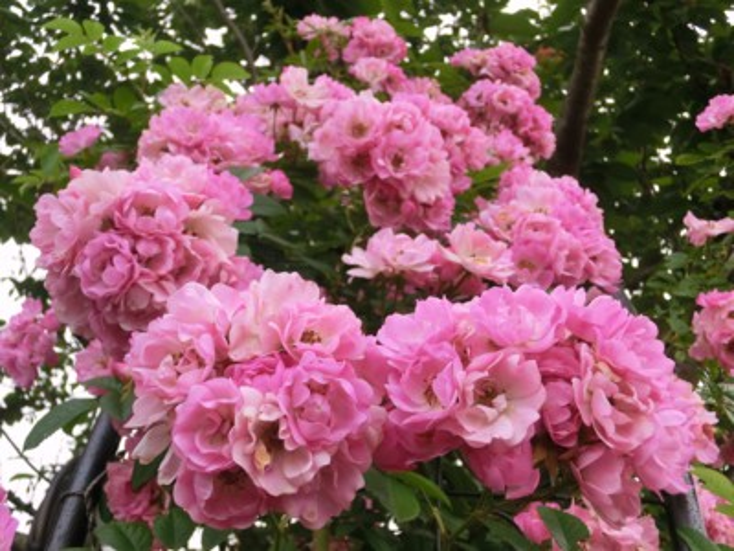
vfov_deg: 34.3
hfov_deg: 44.8
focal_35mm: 42
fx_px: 891
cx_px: 367
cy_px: 276
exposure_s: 1/160
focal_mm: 7.38
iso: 80
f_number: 4
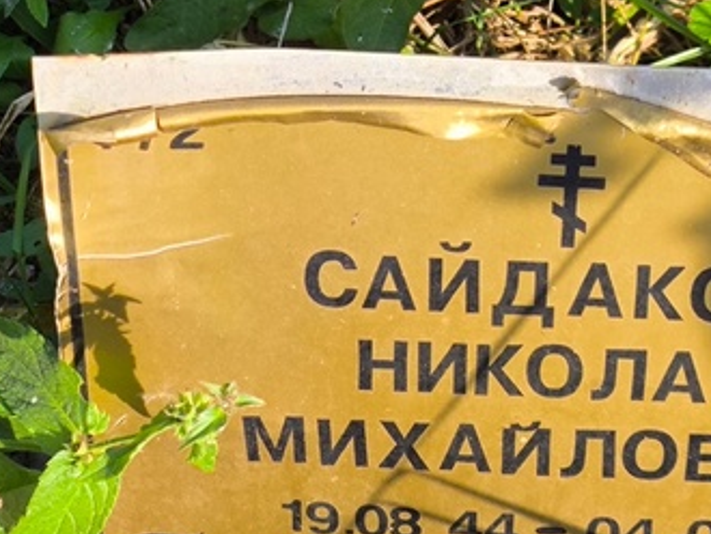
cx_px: 281
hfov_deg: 16.3
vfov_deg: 12.2
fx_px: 2487
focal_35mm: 121
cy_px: 164
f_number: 1.7
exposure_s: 1/463
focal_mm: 4.71
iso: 50
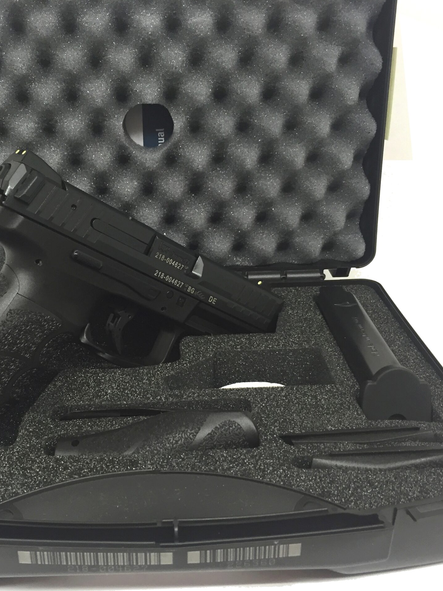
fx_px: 665
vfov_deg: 47.9
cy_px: 297
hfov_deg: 36.5
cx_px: 153
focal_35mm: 39
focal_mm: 4.15
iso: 50
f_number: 2.2
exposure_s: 1/33
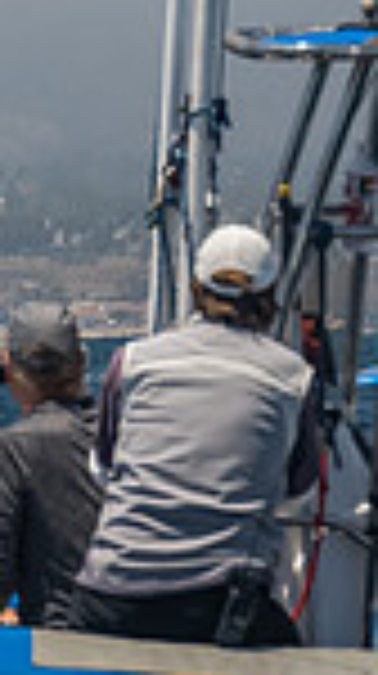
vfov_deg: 3.4
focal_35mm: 635
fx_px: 11353
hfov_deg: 1.9
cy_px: -362
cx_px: -1021
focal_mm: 130
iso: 640
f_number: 9
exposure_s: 1/640
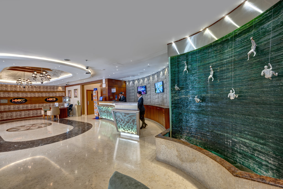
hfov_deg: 104.2
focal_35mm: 14
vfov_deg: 81.2
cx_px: 142
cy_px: 94
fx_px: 110
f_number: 8
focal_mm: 14
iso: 100
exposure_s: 1/2.5
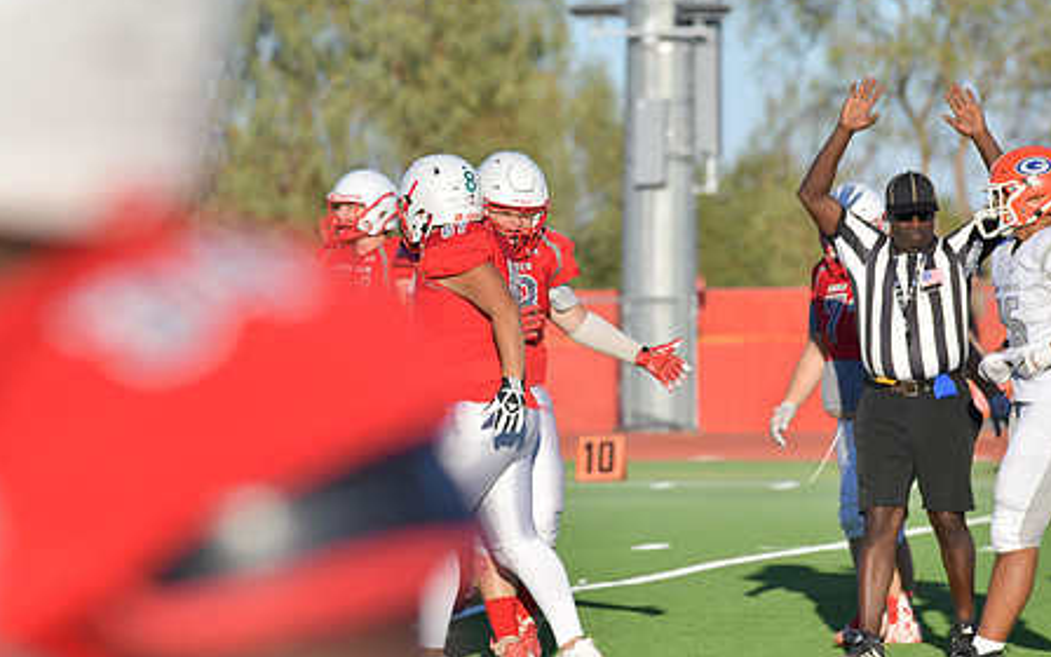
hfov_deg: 8.0
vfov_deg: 5.0
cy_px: 384
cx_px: 486
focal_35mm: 264
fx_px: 7562
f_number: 5.6
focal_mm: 200
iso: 450
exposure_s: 1/3200
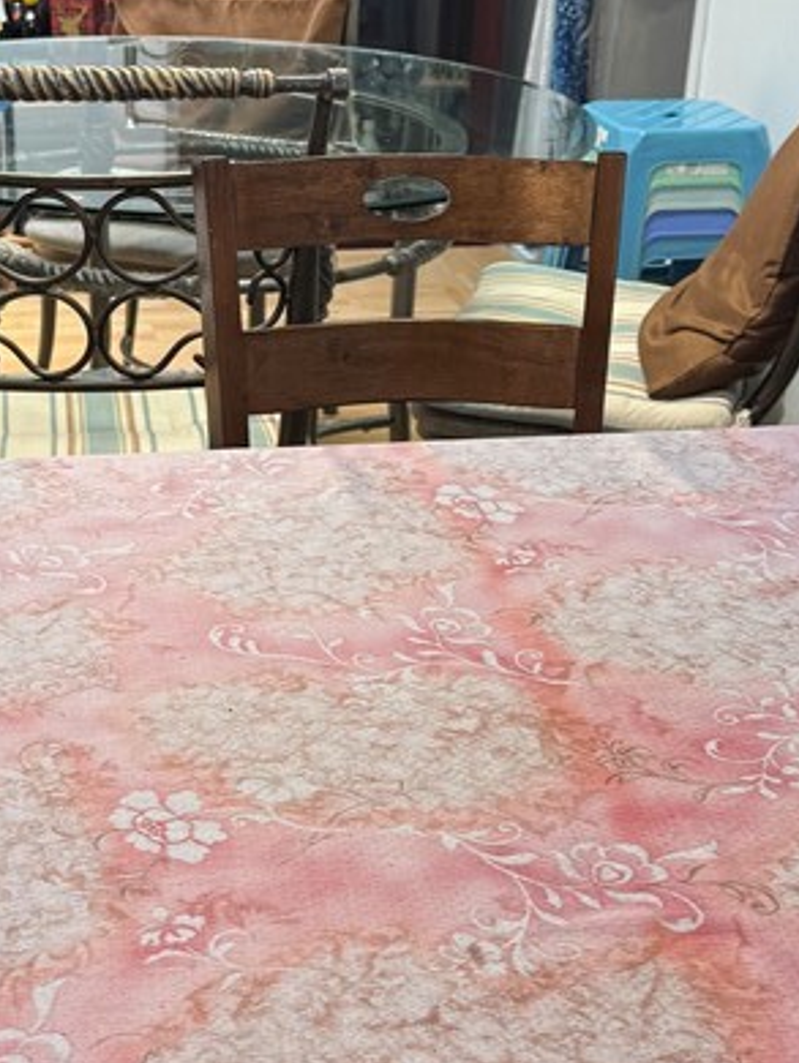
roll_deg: -1.1
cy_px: 477
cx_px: 237
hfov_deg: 23.2
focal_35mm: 63
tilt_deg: -22.8
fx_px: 1937
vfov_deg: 30.7
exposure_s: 1/120
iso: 80
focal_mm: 6.76
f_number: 1.78
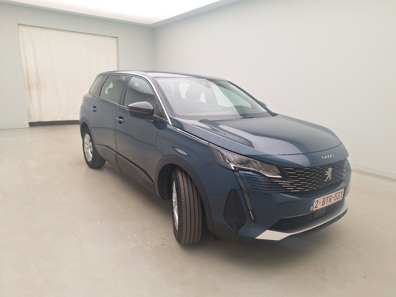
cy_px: 148
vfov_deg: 58.9
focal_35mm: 23
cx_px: 198
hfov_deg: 73.9
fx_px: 263
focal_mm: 5.54
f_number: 1.8
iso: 40
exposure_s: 1/100
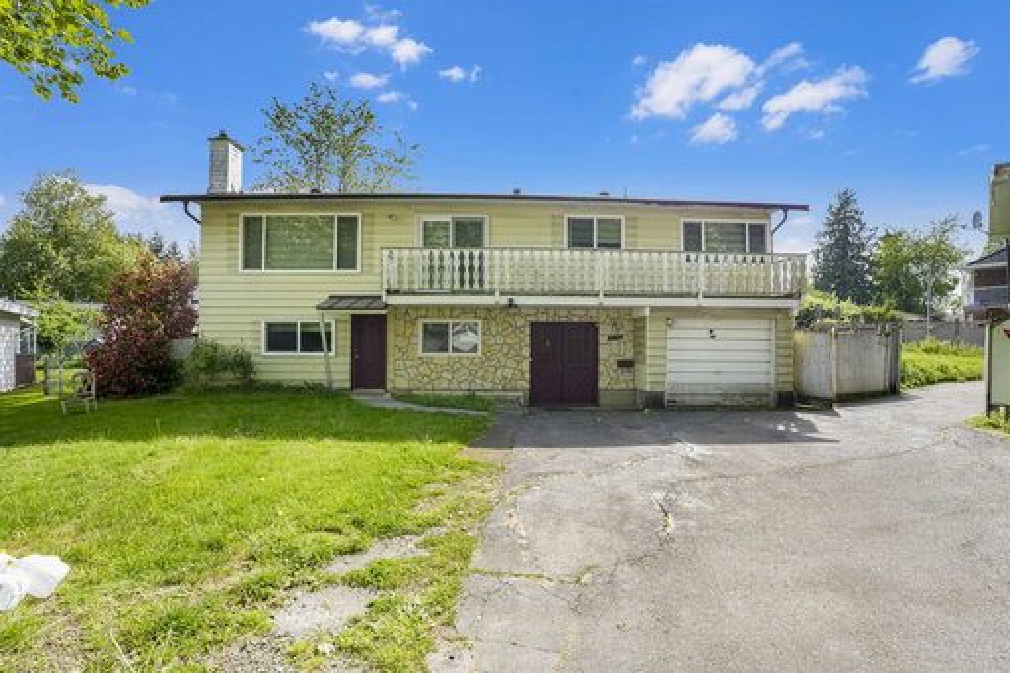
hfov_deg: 96.8
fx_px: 449
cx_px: 505
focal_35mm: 16
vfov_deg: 73.7
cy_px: 336
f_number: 7.1
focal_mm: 16
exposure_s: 1/50
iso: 250
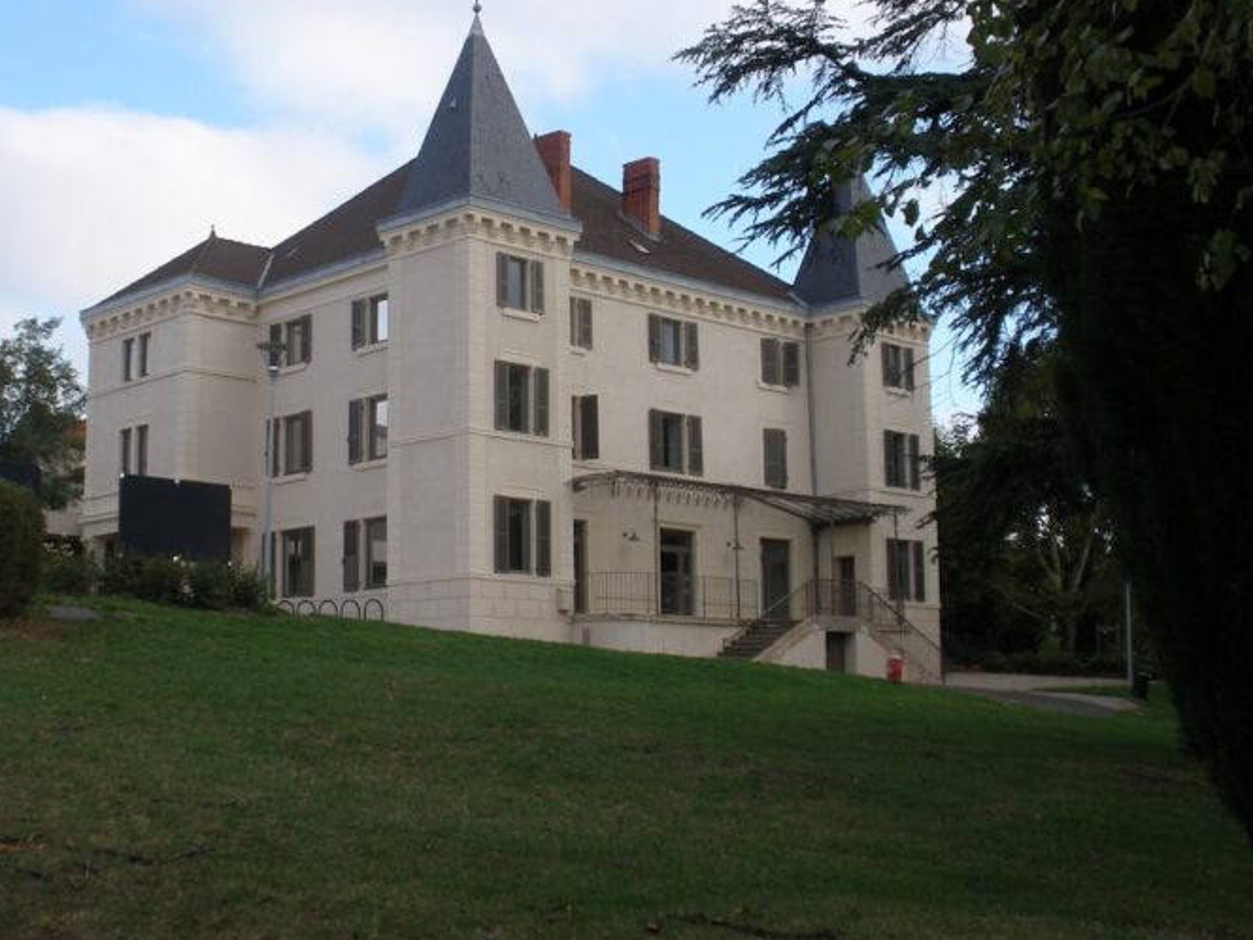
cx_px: 560
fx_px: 1918
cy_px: 406
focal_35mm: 53
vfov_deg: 27.5
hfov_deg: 36.1
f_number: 4
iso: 64
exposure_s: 1/200
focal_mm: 7.7
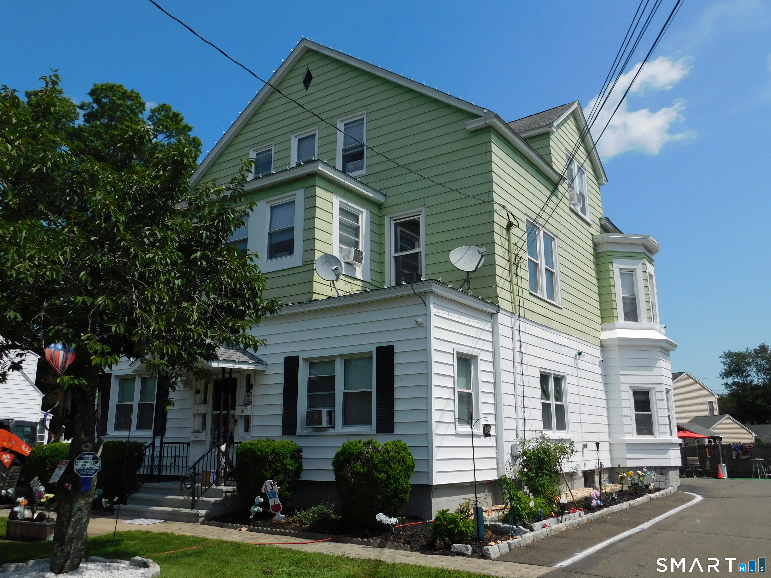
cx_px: 386
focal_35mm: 30
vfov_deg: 46.8
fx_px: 668
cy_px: 289
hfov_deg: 60.0
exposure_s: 1/500
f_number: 6.4
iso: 125
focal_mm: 5.3
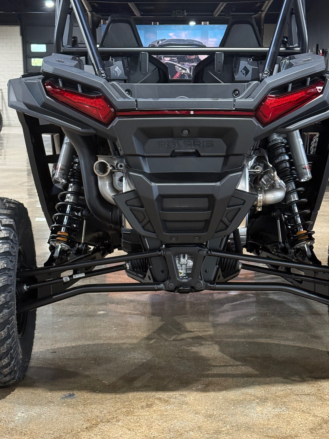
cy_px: 251
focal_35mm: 71
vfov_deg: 27.4
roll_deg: -0.8
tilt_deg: -9.7
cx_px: 187
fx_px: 900
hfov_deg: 20.7
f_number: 1.78
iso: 200
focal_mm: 6.76
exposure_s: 1/60
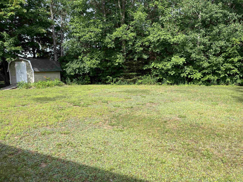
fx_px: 183
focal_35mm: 26
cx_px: 122
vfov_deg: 53.1
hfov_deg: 67.3
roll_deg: +1.3
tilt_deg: -6.3
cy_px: 91
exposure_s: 1/1086
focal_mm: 5.1
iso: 50
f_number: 1.6
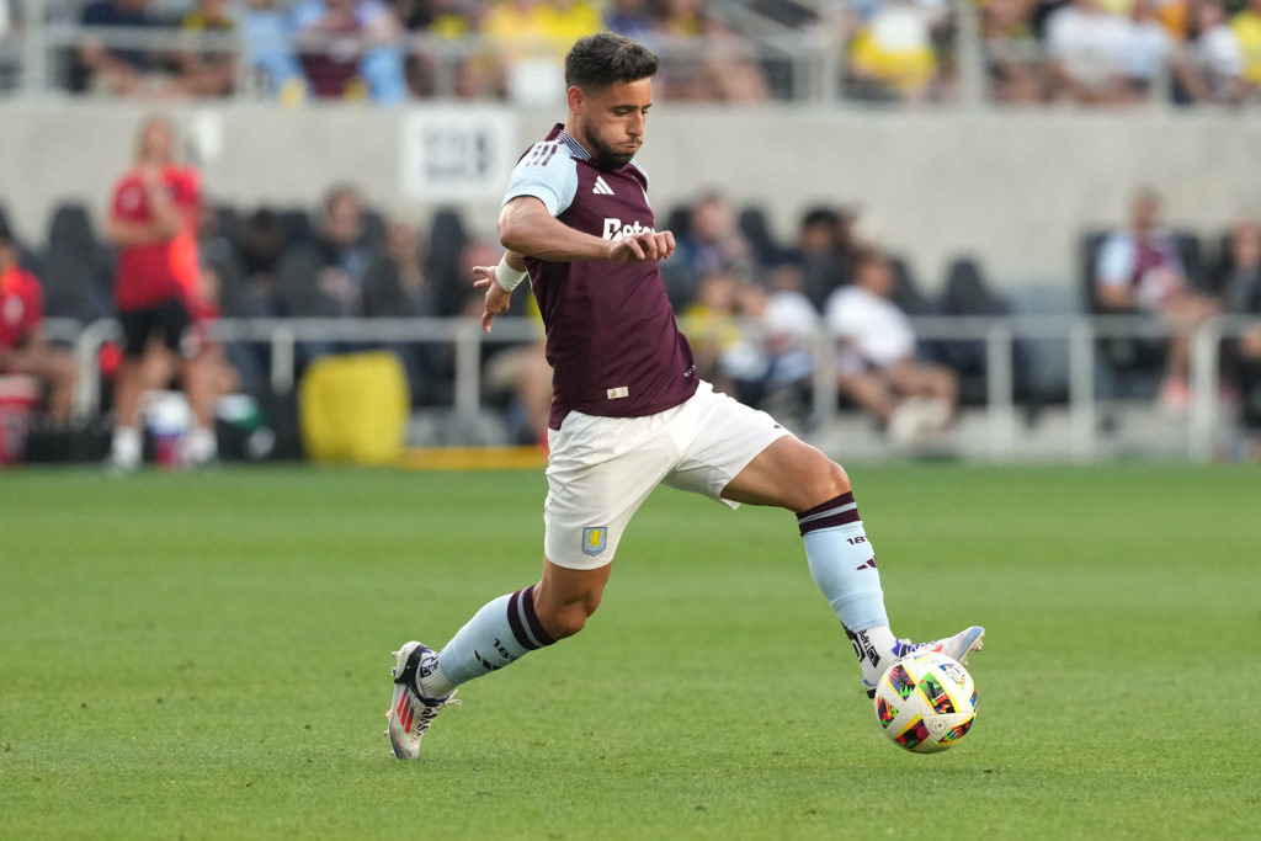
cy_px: 420
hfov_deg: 6.9
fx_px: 10509
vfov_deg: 4.6
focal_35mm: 300
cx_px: 630
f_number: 3.2
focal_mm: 300
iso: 2500
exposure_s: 1/2000
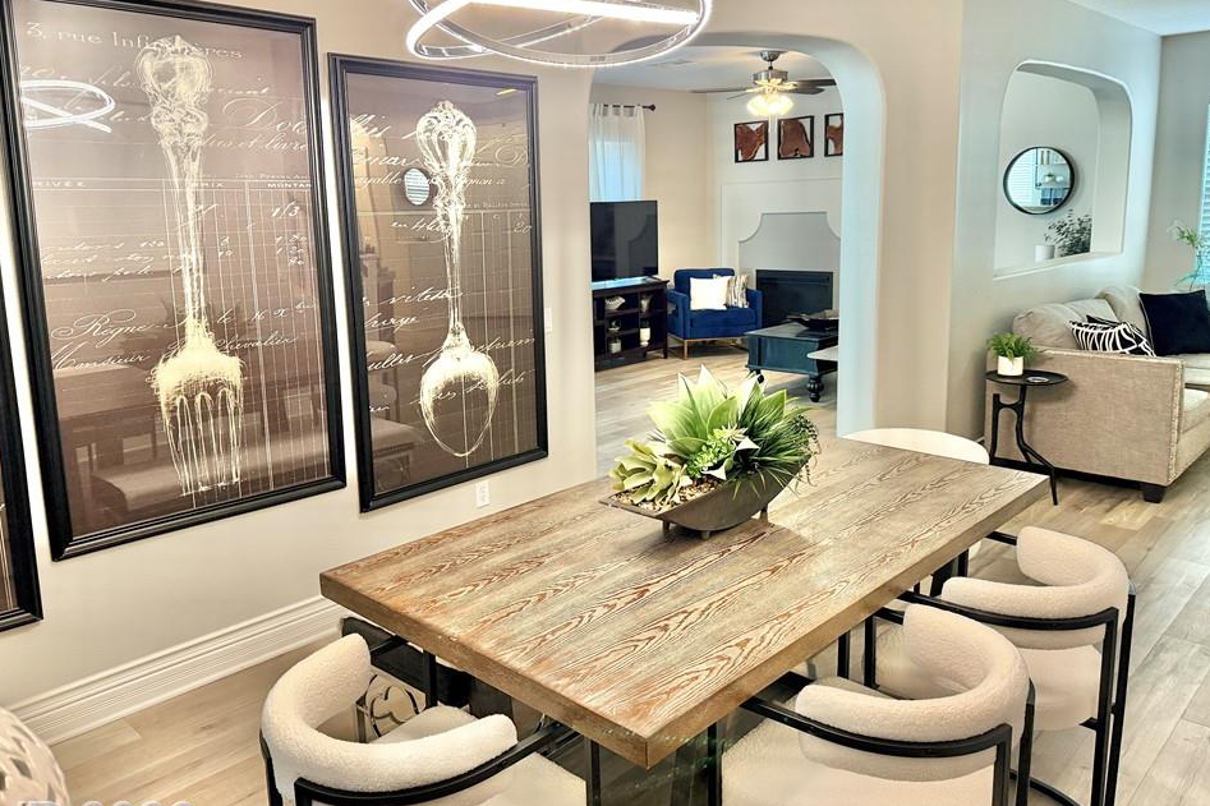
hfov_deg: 67.4
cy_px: 369
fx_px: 907
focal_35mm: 27
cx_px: 604
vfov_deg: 47.9
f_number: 1.78
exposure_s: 1/60
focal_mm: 6.76
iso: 400
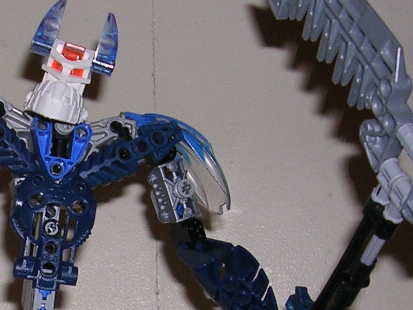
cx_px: 80
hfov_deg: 19.3
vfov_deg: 14.4
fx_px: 1205
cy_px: 324
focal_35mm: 101
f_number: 2.8
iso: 50
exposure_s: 1/60.1
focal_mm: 5.8
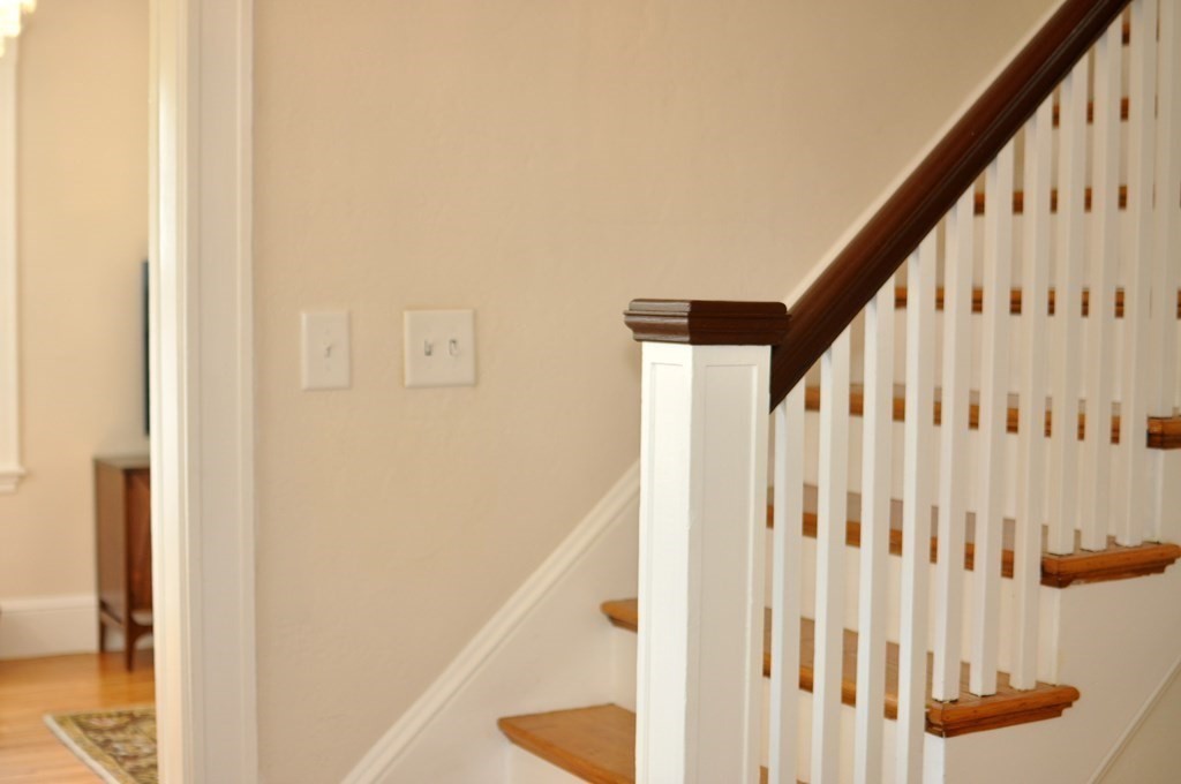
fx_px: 1720
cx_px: 590
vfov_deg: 25.7
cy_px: 392
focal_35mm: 52
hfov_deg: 37.9
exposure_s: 1/80
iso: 400
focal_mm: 35
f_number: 2.5
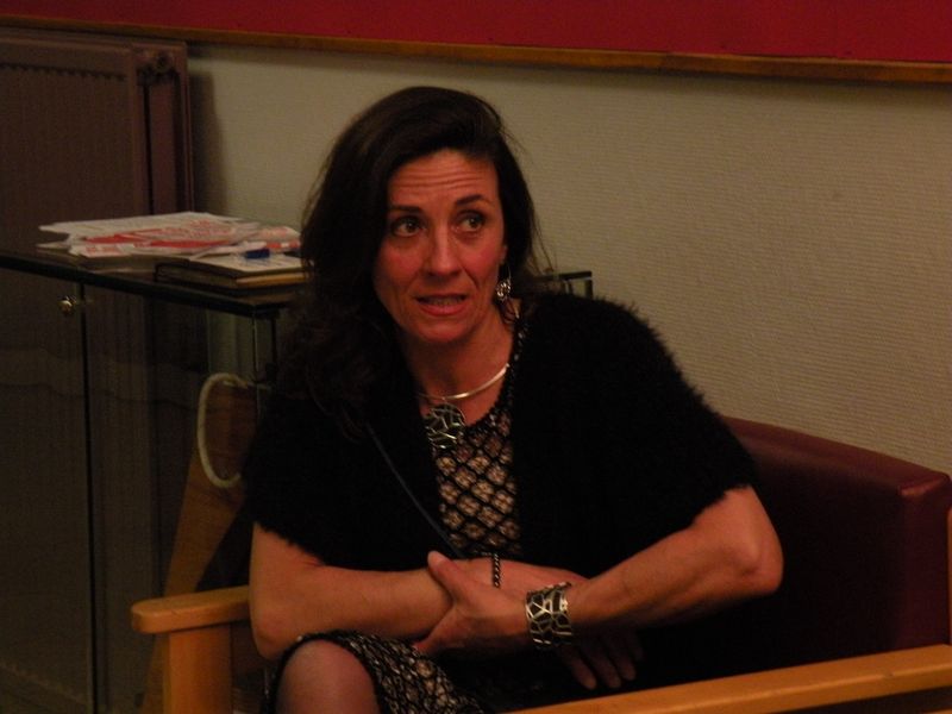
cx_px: 476
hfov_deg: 16.6
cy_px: 357
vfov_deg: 12.5
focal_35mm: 119
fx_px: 3273
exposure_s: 1/60
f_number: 4.5
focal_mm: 21
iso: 400
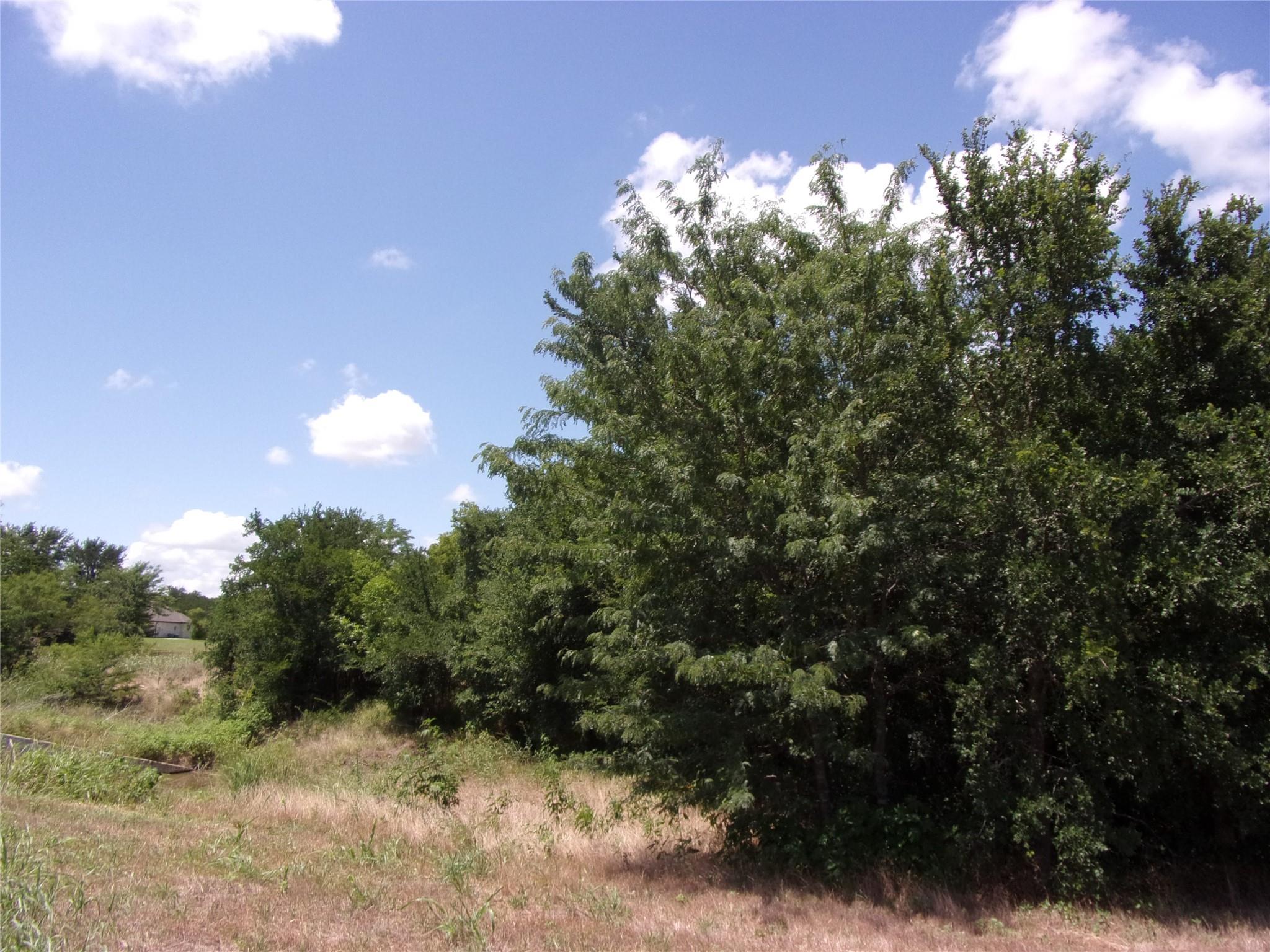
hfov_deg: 71.6
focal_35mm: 24
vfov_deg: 56.8
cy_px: 476
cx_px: 635
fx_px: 881
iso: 80
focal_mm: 4.3
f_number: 3.3
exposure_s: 1/850
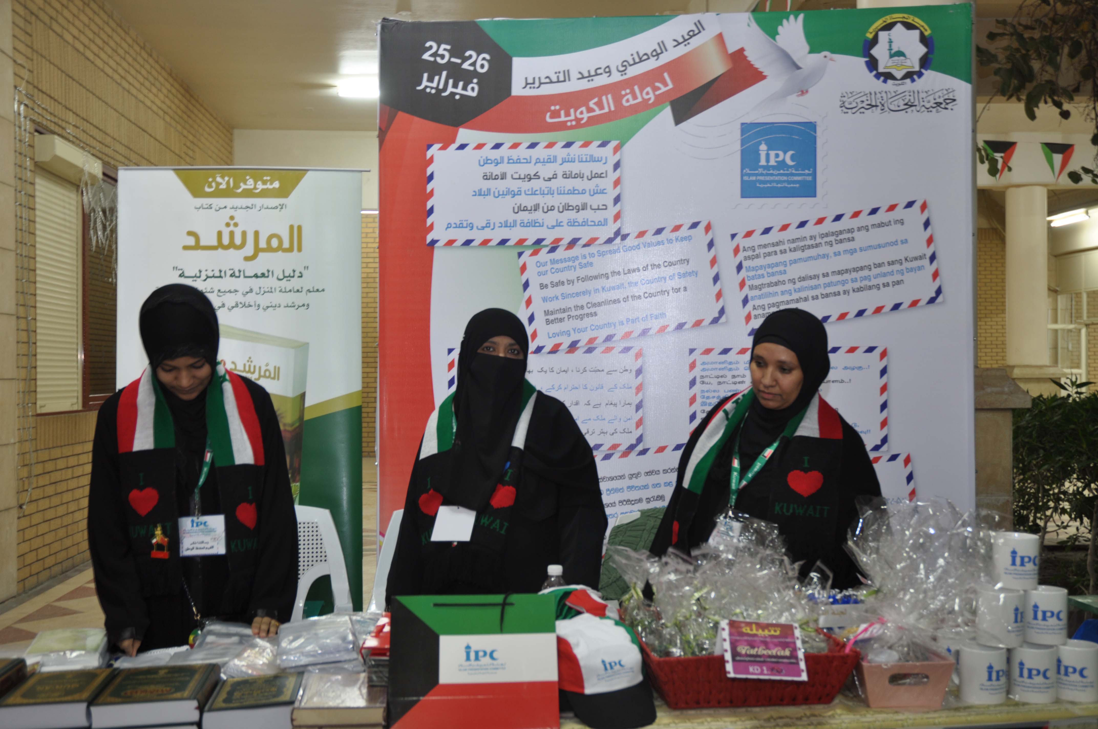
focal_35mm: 40
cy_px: 364
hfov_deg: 48.0
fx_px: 1234
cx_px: 549
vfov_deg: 32.9
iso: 200
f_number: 4
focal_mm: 27
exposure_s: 1/6
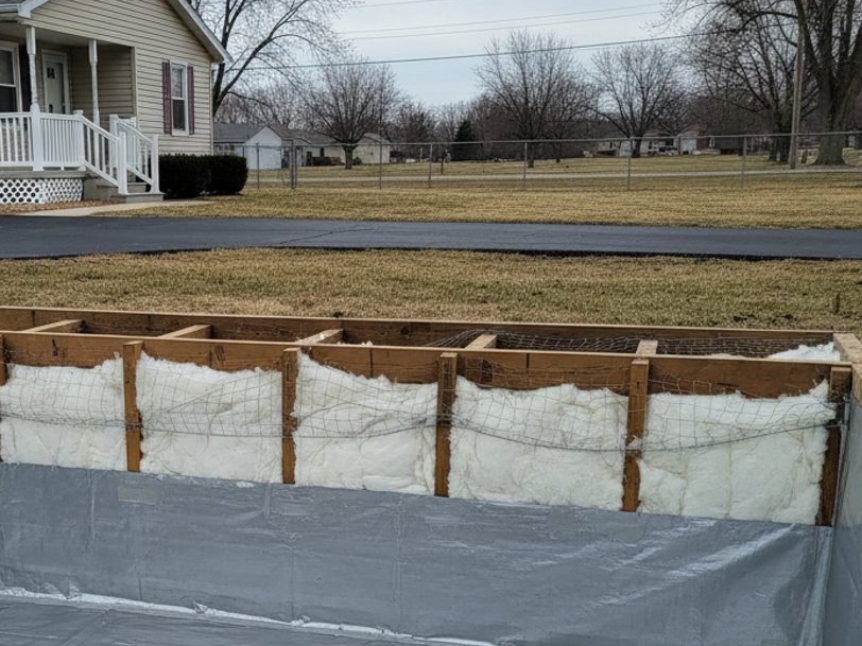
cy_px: 465
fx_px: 847
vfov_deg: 40.9
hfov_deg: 52.4
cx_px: 255
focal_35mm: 34
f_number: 1.8
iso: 1345
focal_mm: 6.4
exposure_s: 1/180
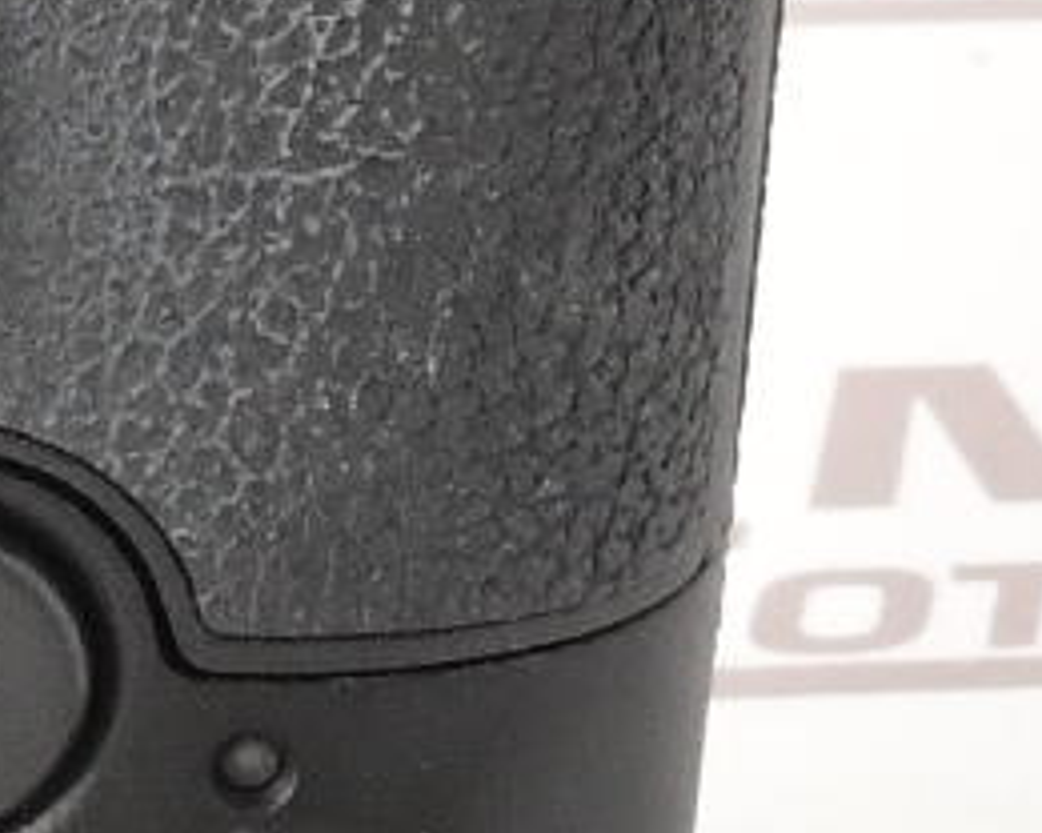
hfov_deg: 6.7
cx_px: -1118
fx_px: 8542
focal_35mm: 277
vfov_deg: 5.5
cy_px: -445
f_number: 13
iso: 1600
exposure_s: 1/125
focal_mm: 40
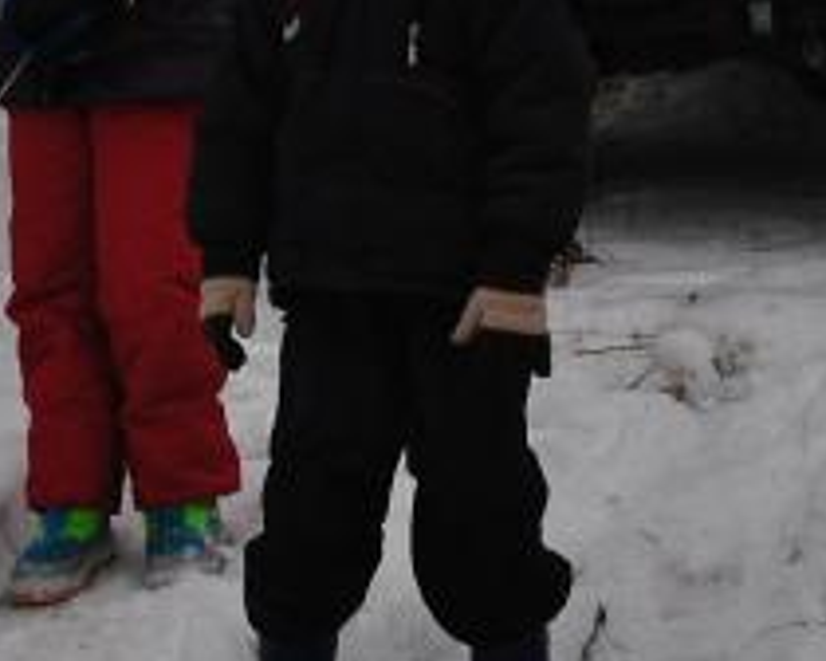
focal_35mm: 215
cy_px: -18
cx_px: 346
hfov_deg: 9.0
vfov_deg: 7.2
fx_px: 5256
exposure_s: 1/2000
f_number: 4.8
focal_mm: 32
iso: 200
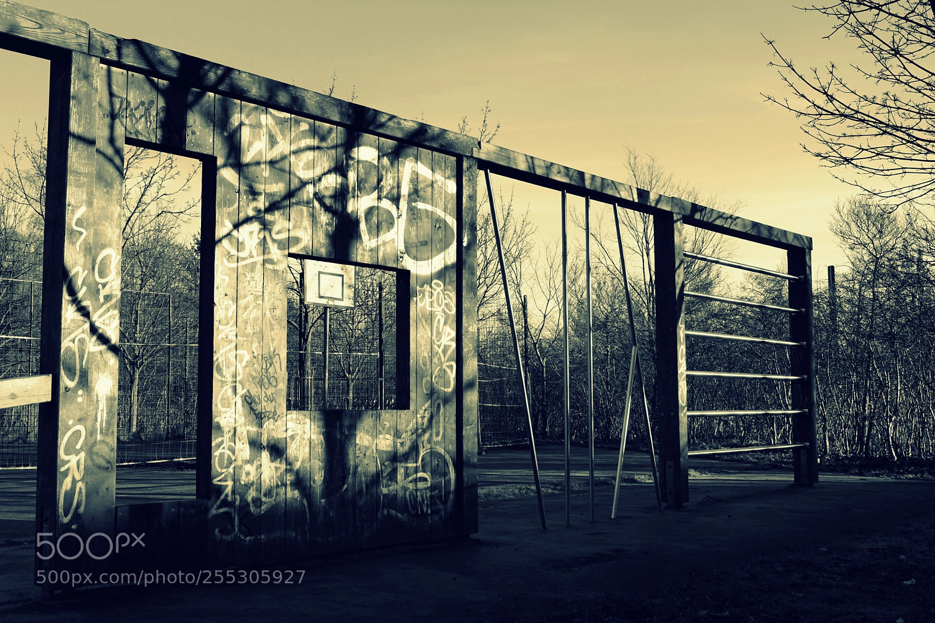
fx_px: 1013
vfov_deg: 34.2
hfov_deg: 49.6
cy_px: 312
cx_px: 468
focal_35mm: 39
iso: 100
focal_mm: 26
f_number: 9
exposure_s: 1/125
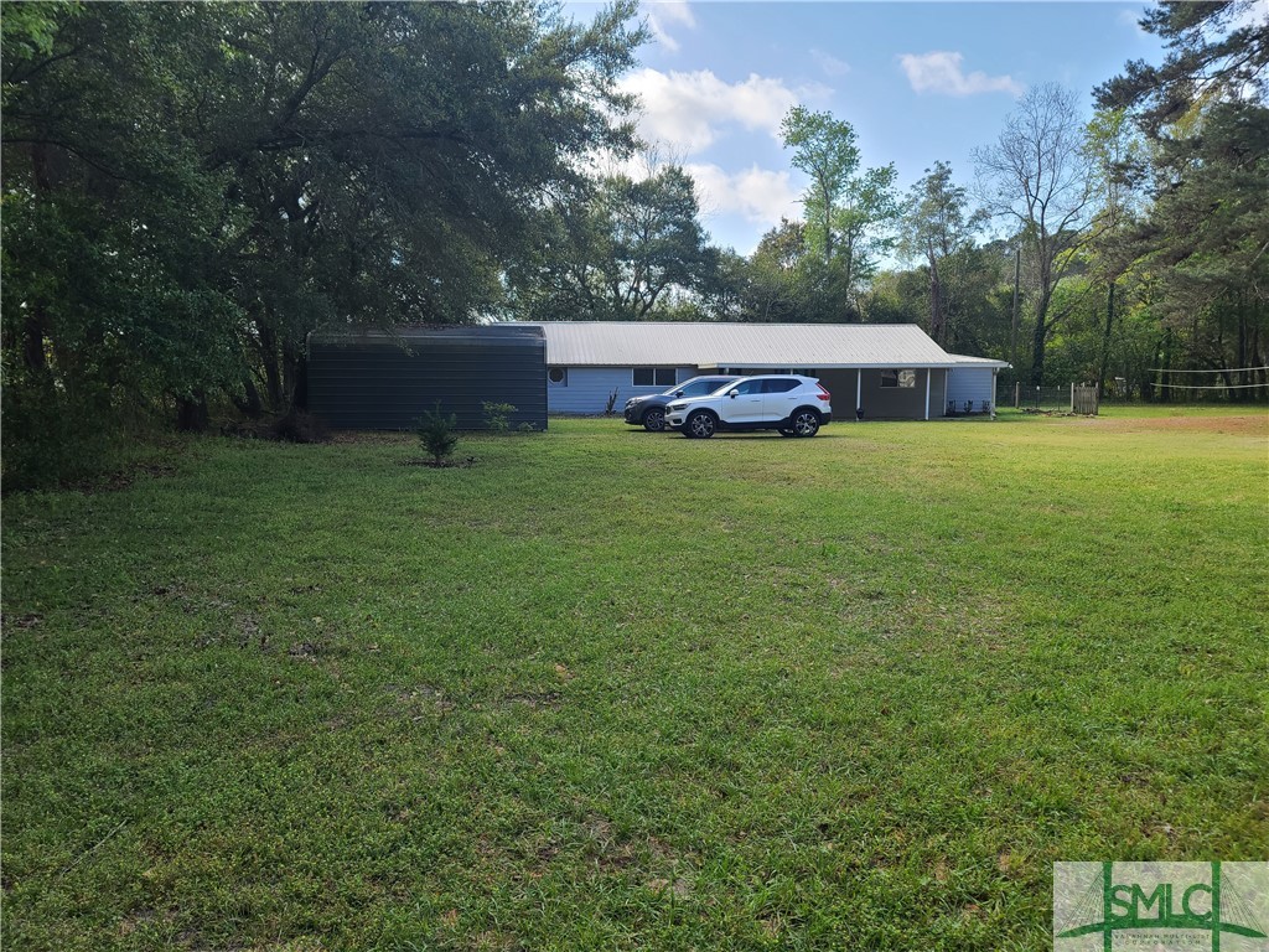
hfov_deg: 69.4
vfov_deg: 54.9
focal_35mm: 25
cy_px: 476
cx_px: 634
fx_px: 916
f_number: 1.8
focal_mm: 7
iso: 16
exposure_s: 1/267
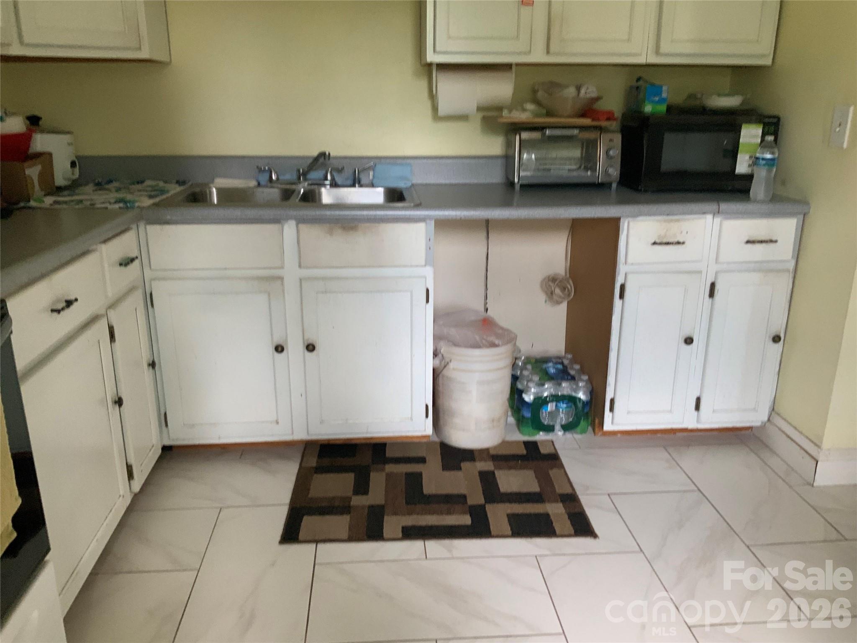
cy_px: 322
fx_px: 718
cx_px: 428
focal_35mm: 29
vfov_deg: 48.2
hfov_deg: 61.7
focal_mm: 3
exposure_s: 1/60
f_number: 1.8
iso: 160
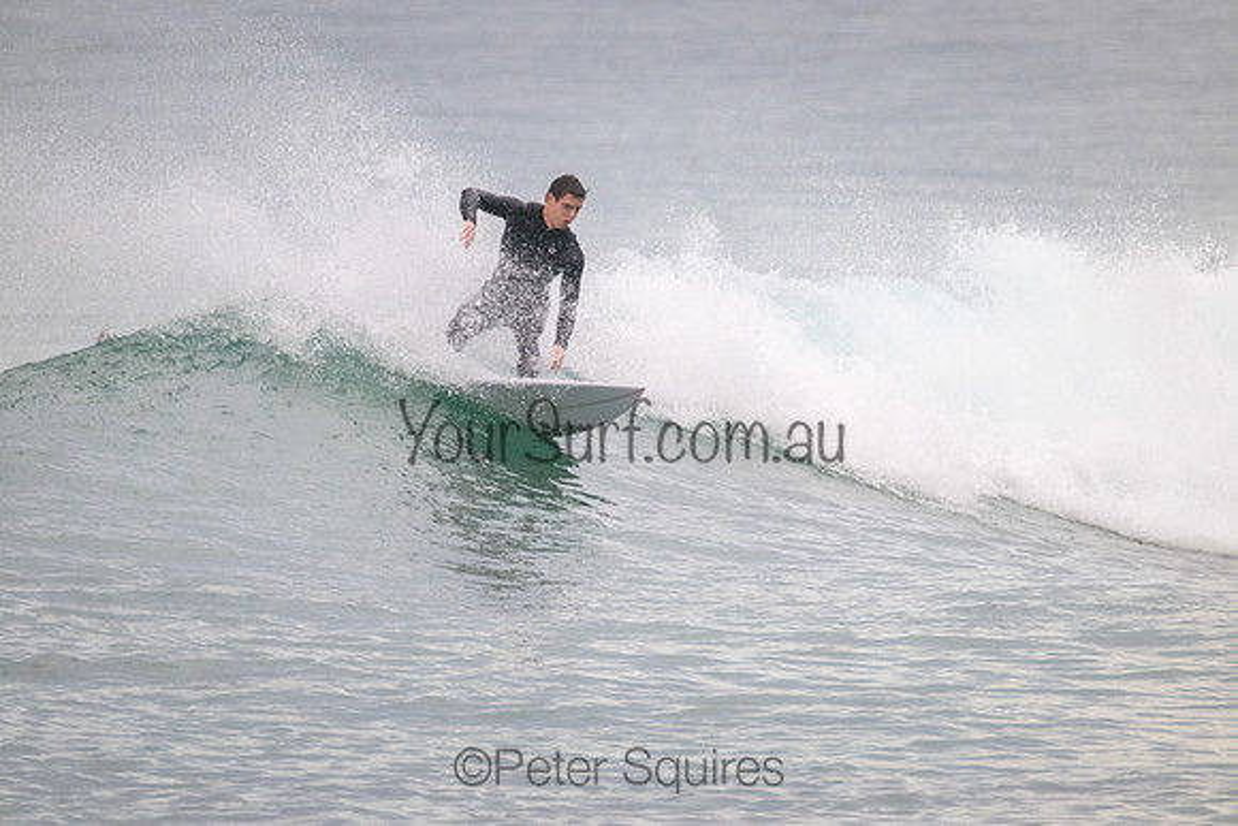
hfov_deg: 2.6
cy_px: 413
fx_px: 27516
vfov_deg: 1.7
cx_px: 619
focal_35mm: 800
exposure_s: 1/800
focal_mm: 800
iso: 4000
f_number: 11
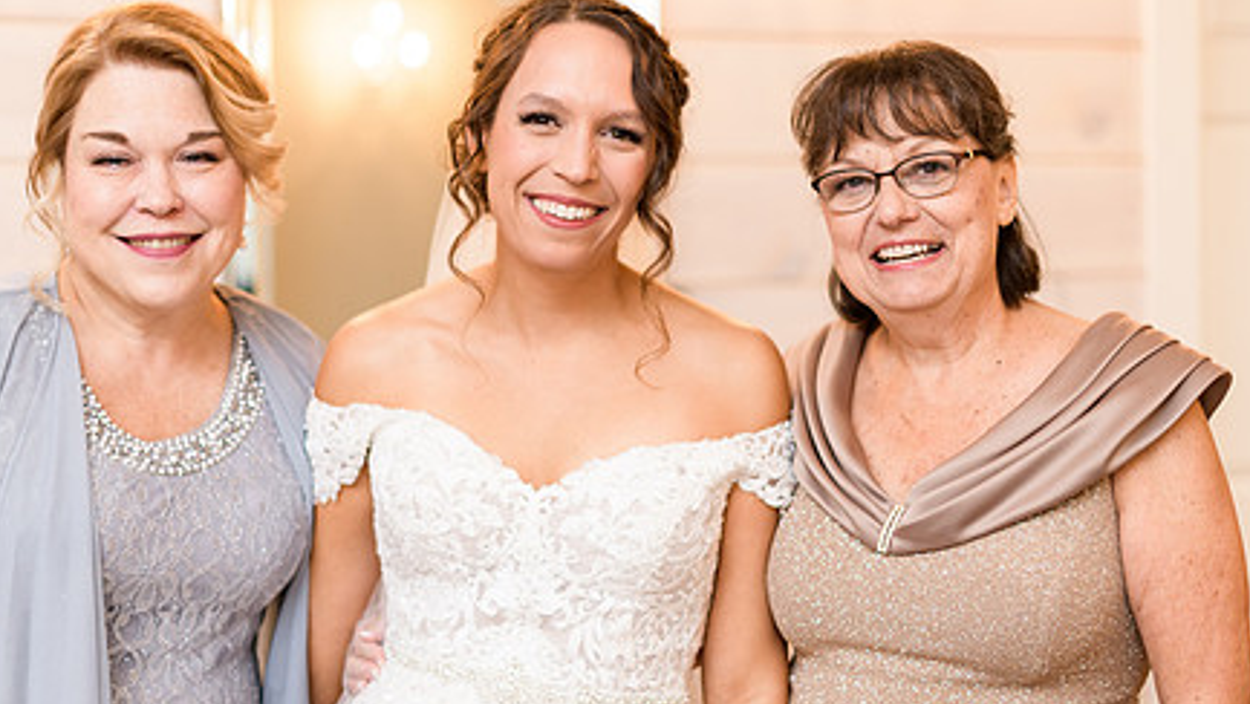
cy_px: 353
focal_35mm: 72
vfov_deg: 16.8
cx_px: 571
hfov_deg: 29.3
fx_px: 2387
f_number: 1.8
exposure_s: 1/160
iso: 400
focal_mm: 50
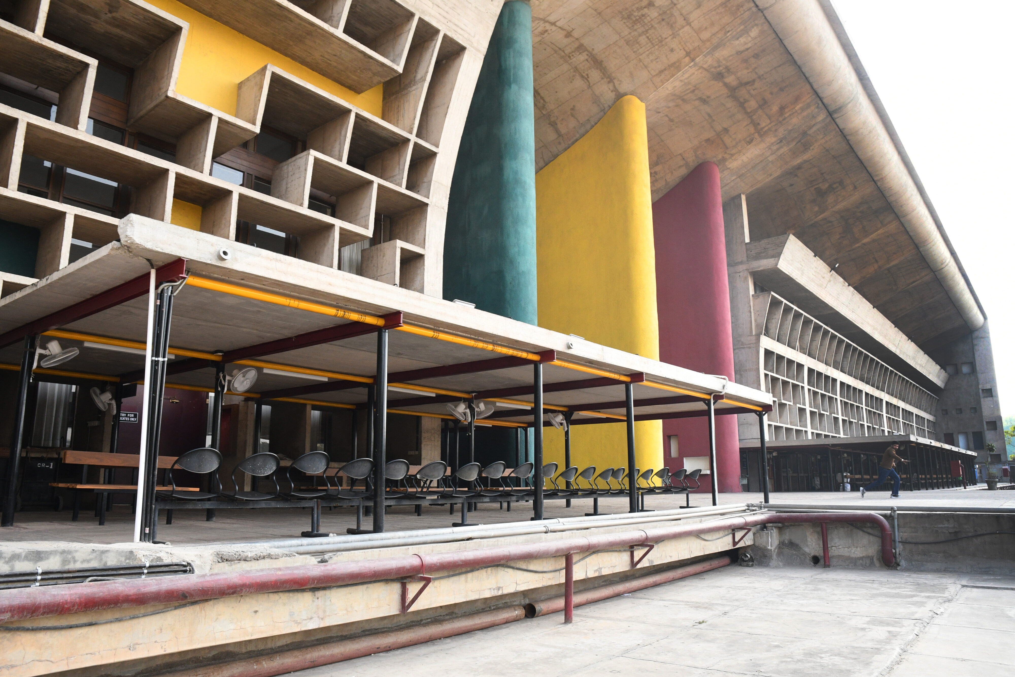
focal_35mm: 24
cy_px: 338
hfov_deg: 73.7
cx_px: 508
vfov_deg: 53.1
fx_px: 677
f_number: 9
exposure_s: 1/200
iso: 1000
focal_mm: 16
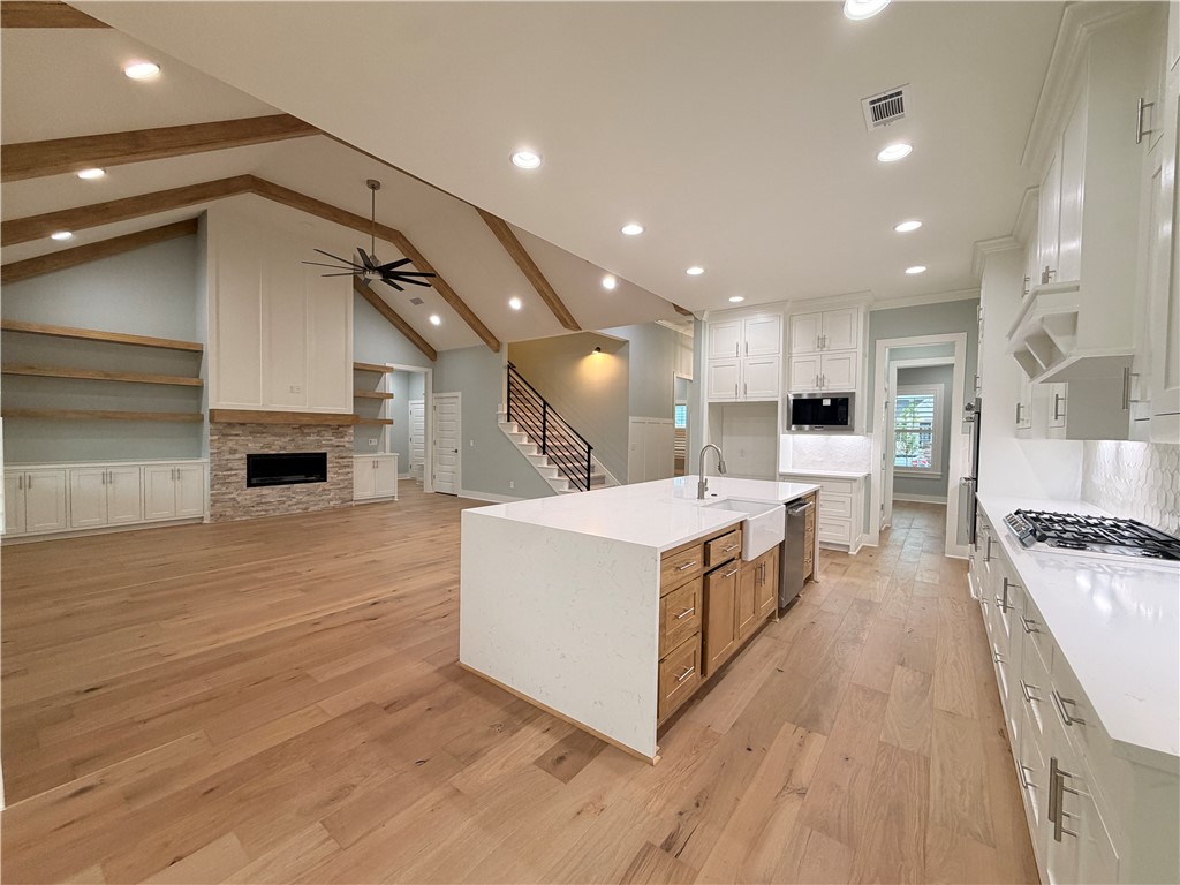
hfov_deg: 102.1
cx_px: 590
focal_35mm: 14
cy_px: 442
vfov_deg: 85.7
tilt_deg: -1.1
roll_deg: -1.3
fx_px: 477
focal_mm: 2.22
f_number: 2.2
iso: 160
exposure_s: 1/60
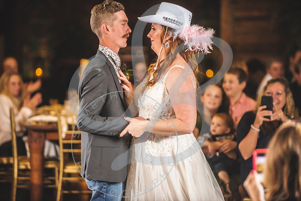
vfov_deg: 7.9
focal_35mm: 175
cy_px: 100
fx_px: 1463
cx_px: 150
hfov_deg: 11.7
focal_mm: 175
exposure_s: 1/200
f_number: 2.8
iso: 800
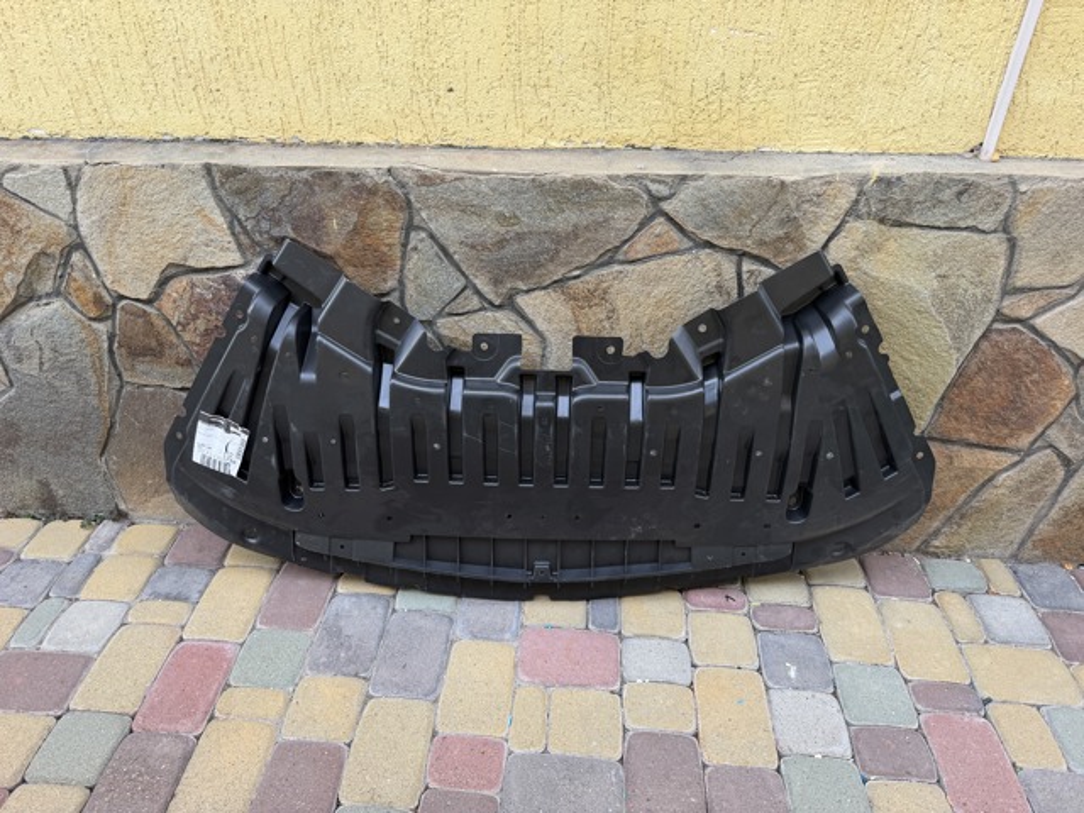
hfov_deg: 71.6
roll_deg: +0.4
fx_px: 752
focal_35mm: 24
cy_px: 406
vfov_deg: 56.8
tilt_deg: -33.8
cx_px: 542
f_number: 1.78
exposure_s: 1/121
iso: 100
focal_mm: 6.76
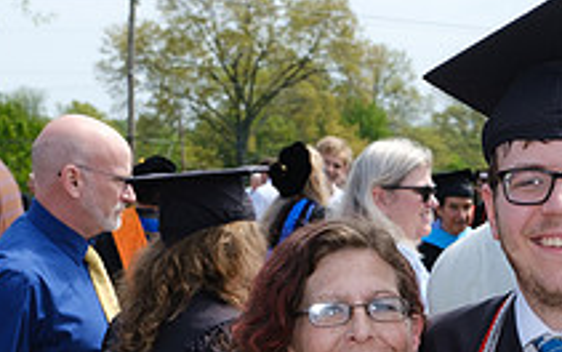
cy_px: 487
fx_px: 1501
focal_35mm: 98
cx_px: 527
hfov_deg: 20.7
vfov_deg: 12.8
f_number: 5
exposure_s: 1/500
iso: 200
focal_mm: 23.4
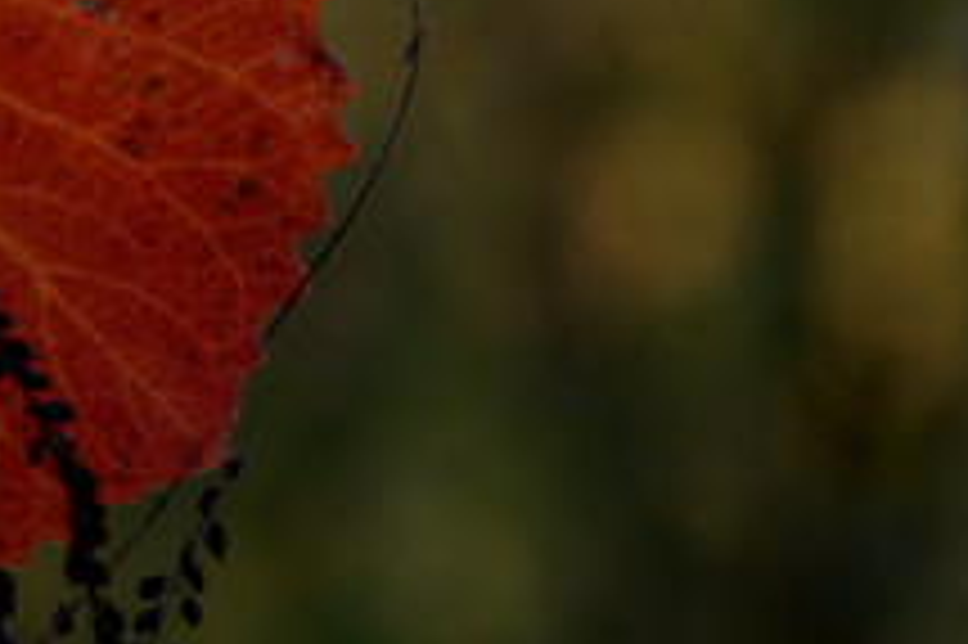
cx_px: -41
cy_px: 65
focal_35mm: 454
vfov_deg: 3.0
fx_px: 12198
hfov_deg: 4.5
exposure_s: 1/80
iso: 400
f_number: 8
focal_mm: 130
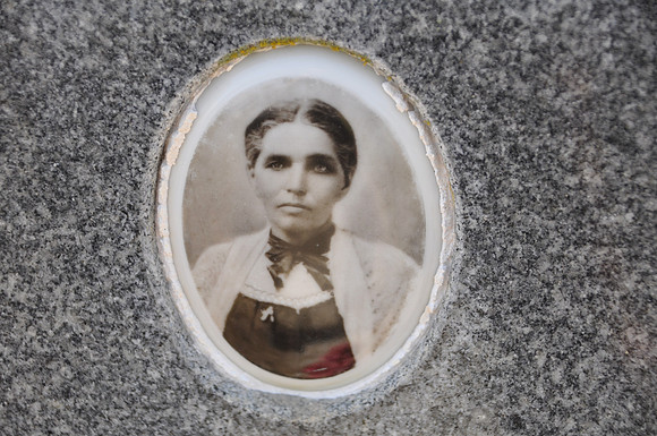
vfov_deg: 10.6
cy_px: 218
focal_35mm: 129
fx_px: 2351
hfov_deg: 15.9
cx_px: 328
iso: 200
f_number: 5.6
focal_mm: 86
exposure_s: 1/125
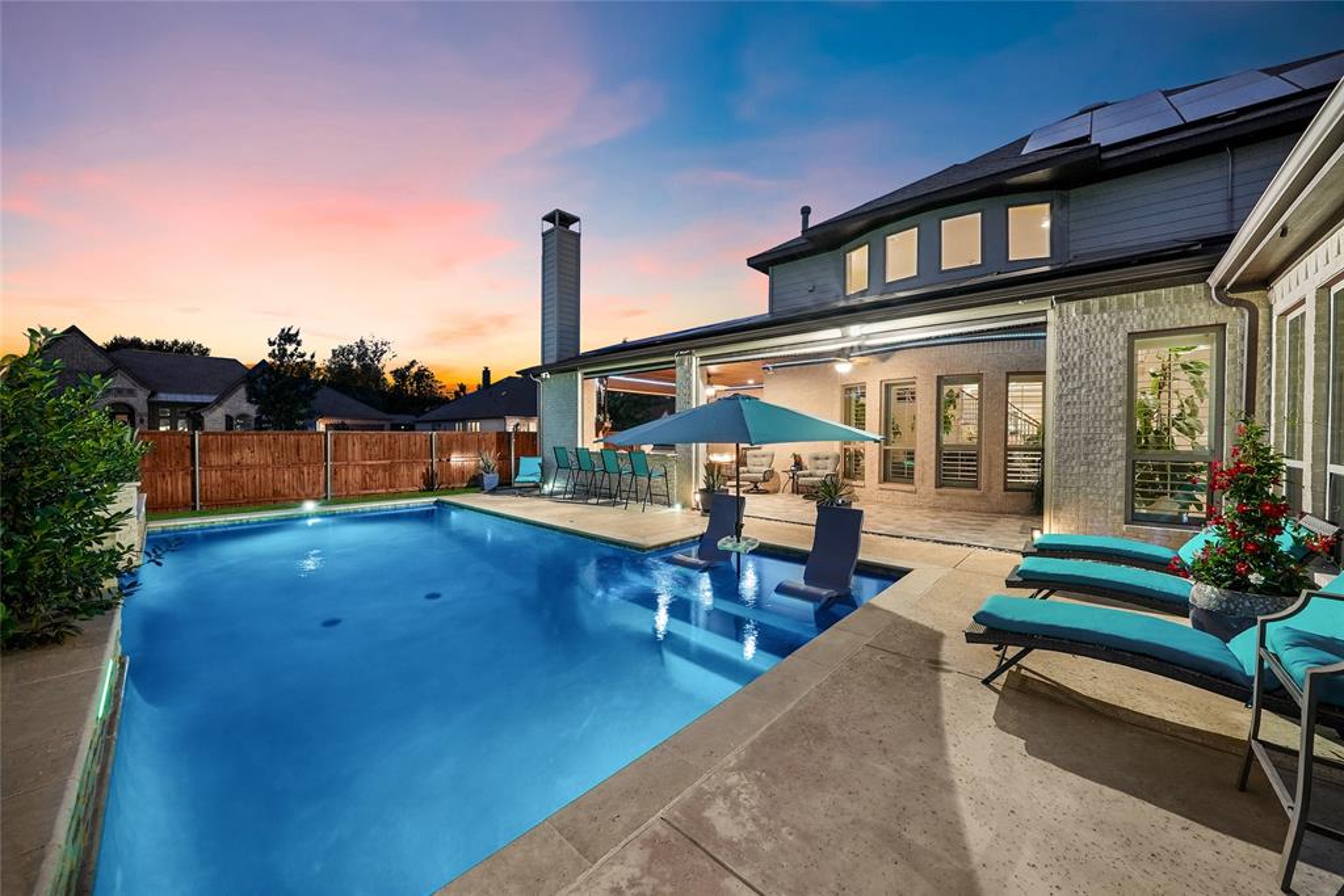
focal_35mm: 12
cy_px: 448
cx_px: 672
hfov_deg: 112.6
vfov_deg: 90.0
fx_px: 448
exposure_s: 1/3
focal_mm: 12
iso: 1600
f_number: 8
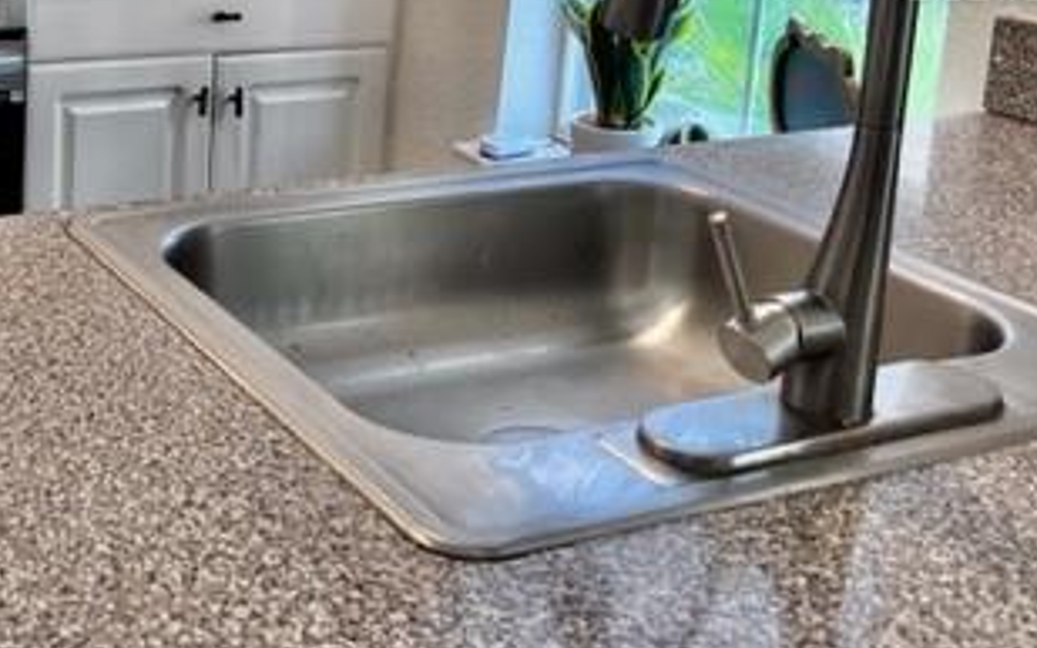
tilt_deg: -11.4
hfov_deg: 34.1
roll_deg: -2.2
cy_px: -27
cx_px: 144
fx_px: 1611
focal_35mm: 57
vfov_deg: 21.8
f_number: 1.5
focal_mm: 5.7
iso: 100
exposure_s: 1/120
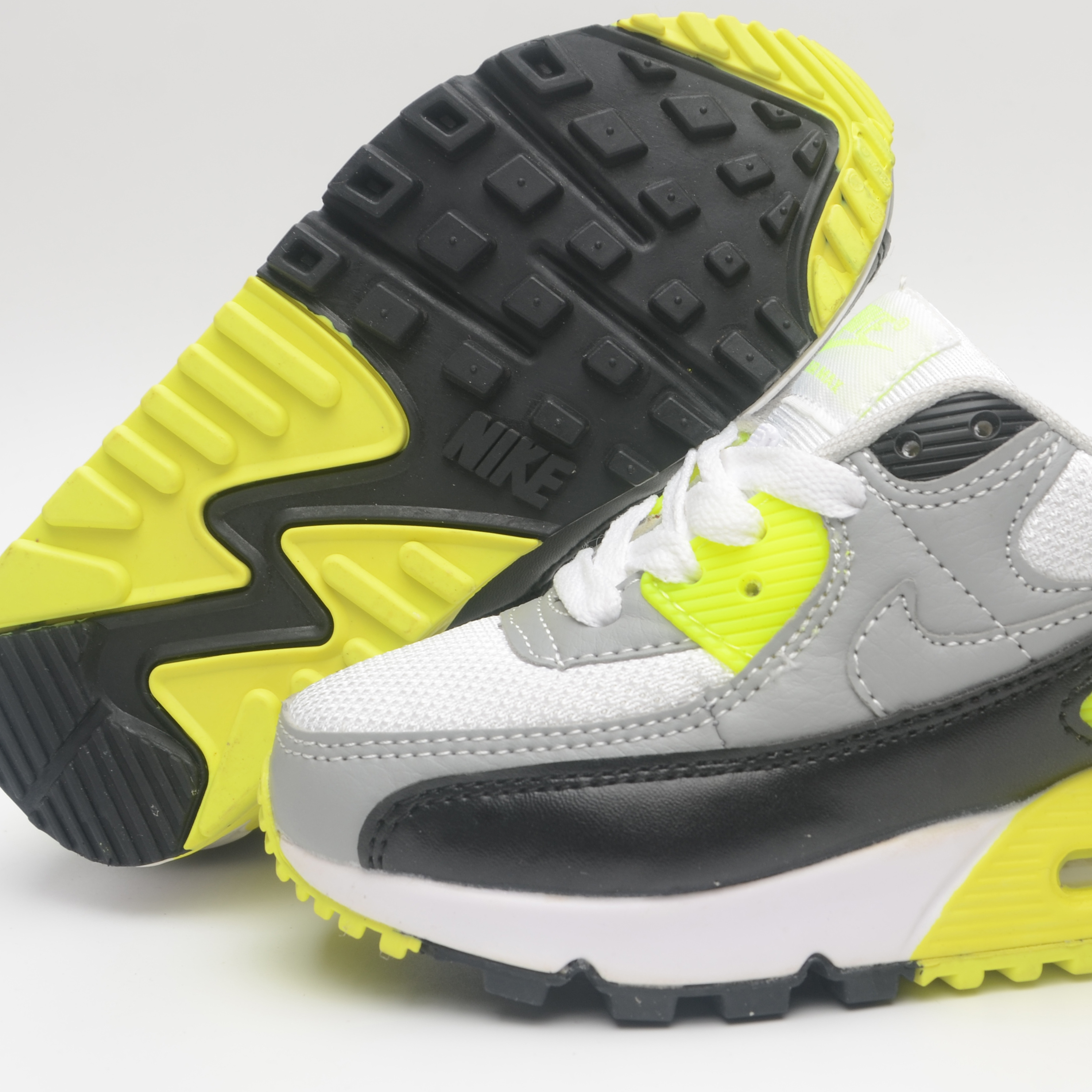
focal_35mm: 67
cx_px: 696
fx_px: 2391
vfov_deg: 25.7
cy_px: 498
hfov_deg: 25.6
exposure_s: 1/125
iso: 100
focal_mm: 32
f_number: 8
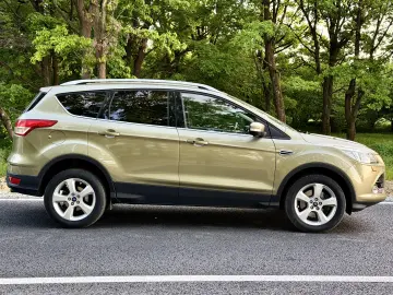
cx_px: 196
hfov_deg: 39.7
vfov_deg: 30.3
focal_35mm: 48
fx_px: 545
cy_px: 148
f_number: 1.78
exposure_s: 1/157
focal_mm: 6.76
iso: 100
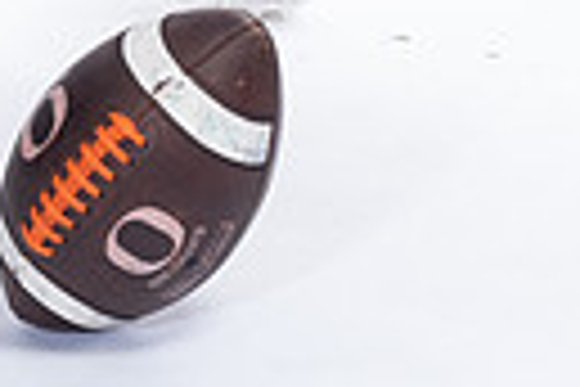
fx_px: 3141
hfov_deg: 10.5
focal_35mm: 195
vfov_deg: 6.7
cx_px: 72
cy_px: -544
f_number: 5.6
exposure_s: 1/250
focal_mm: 56
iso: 400
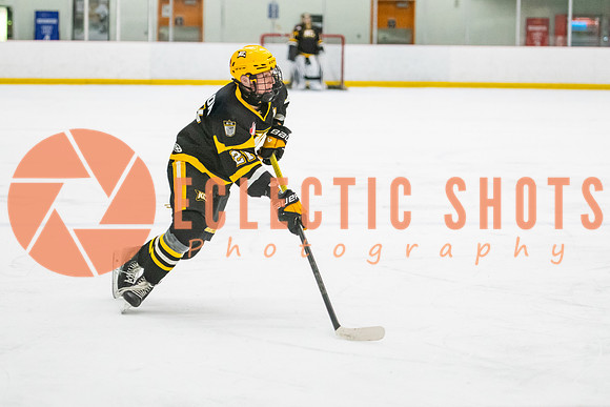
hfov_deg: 14.2
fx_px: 2440
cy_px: 204
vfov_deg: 9.5
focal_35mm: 144
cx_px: 244
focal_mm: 95
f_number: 2.8
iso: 4000
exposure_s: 1/800
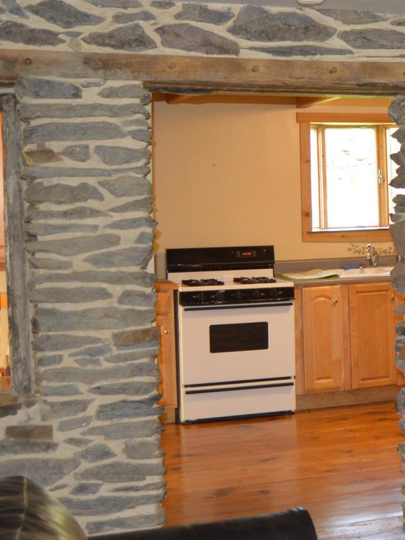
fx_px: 1060
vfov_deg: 28.5
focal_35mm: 68
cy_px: 215
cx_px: 566
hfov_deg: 19.5
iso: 800
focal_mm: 18
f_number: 3.5
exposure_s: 1/40
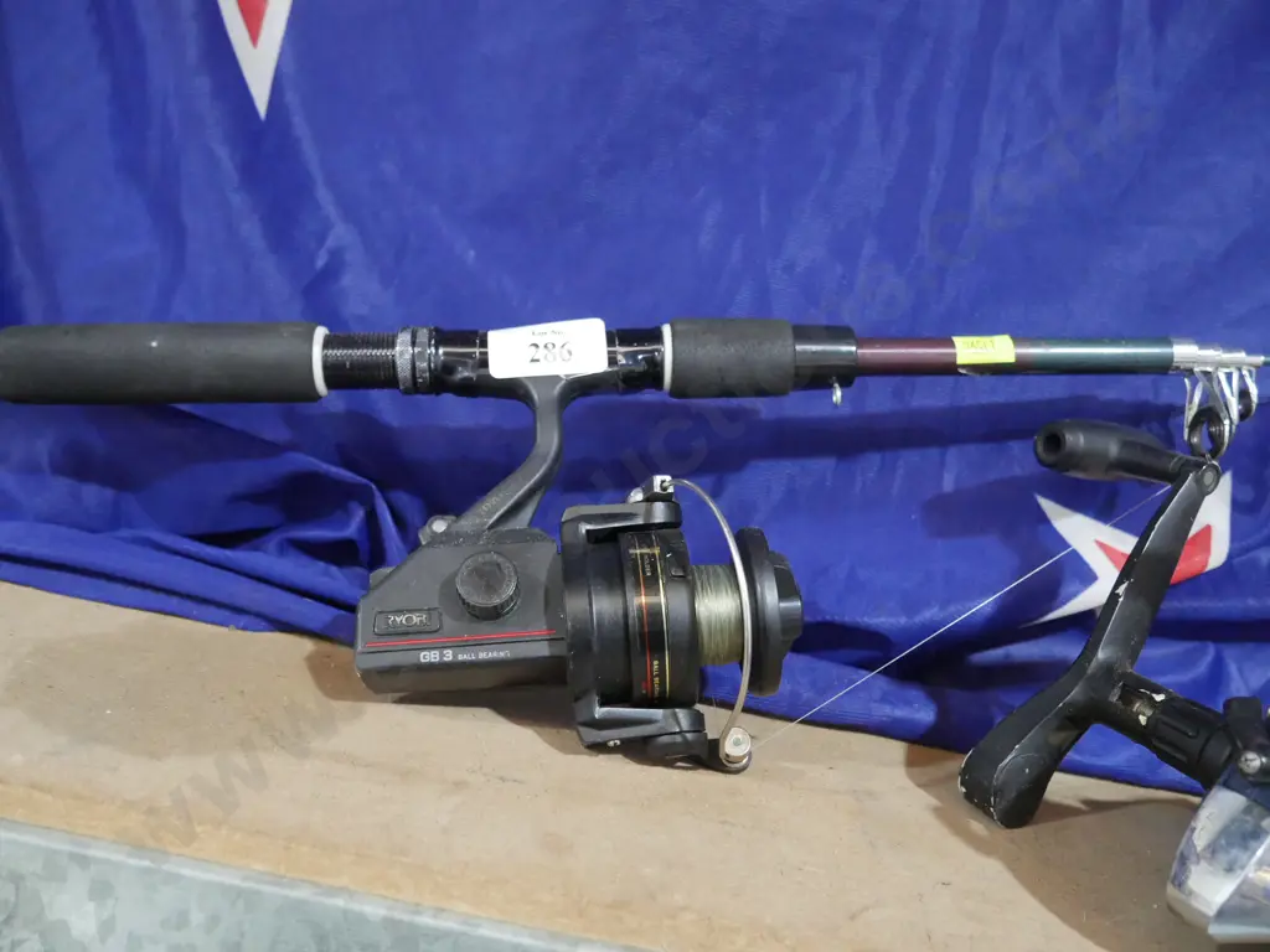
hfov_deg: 60.0
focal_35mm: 30
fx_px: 1101
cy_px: 476
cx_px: 635
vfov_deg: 46.8
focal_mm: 15
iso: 3200
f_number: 3.6
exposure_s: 1/60
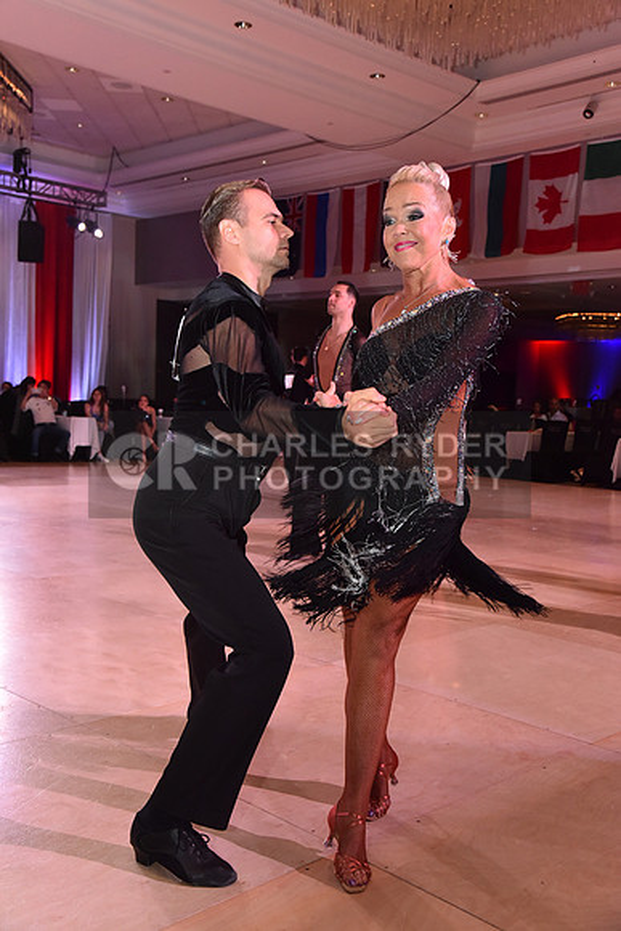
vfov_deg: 50.7
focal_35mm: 38
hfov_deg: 35.1
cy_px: 466
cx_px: 310
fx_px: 983
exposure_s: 1/320
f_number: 6.3
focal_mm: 38
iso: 2500
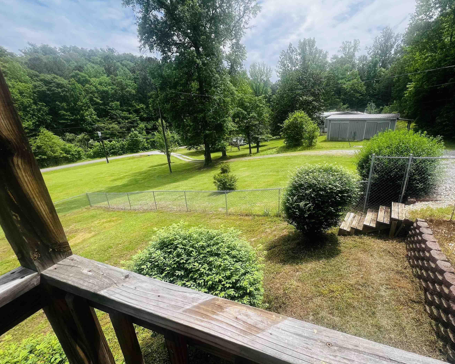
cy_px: 198
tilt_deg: -22.9
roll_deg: +1.0
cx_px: 259
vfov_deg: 83.8
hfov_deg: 96.2
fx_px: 202
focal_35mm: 15
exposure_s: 1/827
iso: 32
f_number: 1.8
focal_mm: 1.57
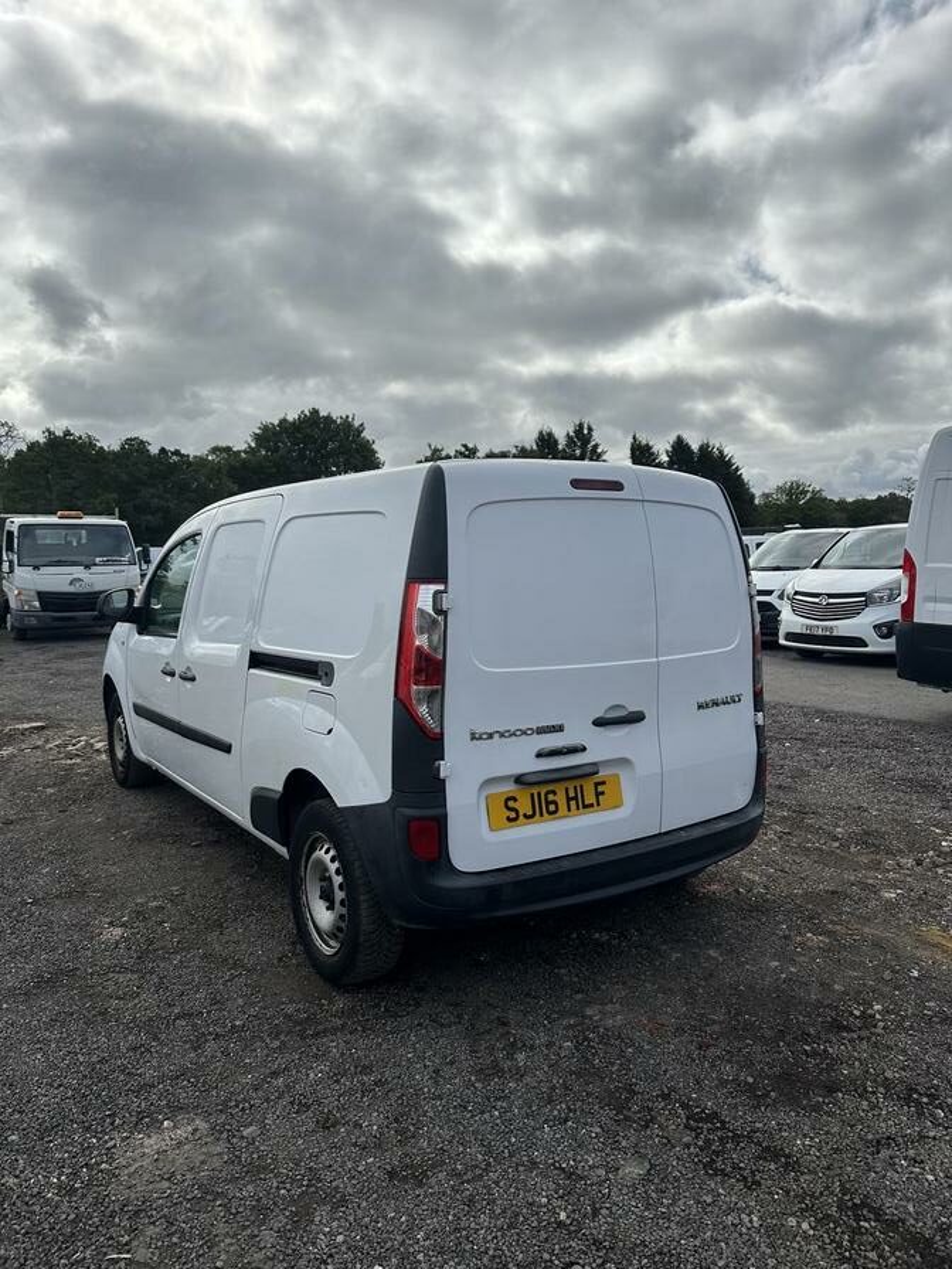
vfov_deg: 71.6
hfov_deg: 56.8
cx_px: 476
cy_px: 634
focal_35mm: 24
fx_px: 880
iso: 80
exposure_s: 1/8929
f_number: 1.78
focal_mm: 6.86
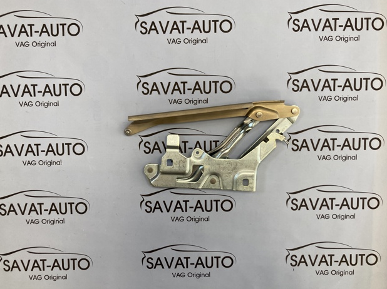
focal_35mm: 29
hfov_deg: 61.7
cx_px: 190
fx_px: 324
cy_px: 140
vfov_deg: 48.1
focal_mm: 3.99
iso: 80
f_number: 1.8
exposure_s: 1/121
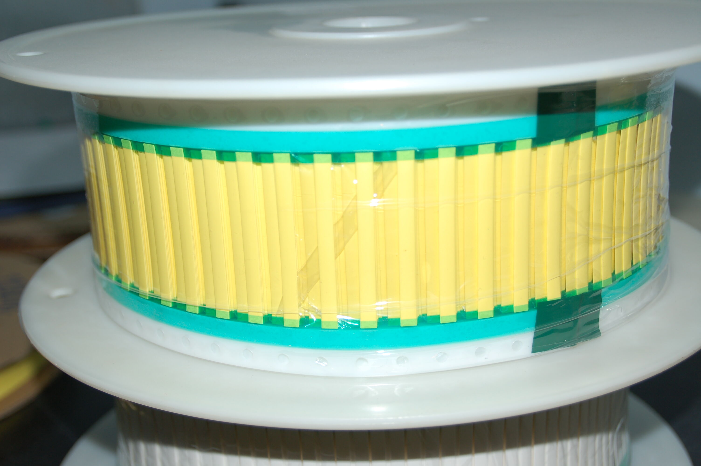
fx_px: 1021
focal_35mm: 52
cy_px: 233
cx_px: 350
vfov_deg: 25.7
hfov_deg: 37.9
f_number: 4.5
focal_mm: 35
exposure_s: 1/60
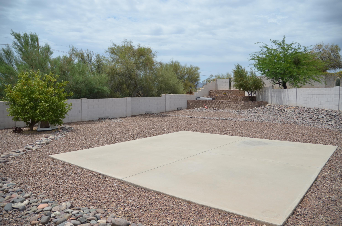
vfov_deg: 47.7
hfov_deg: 67.5
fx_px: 256
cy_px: 113
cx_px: 171
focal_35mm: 27
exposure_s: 1/2000
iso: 110
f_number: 3.5
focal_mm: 18
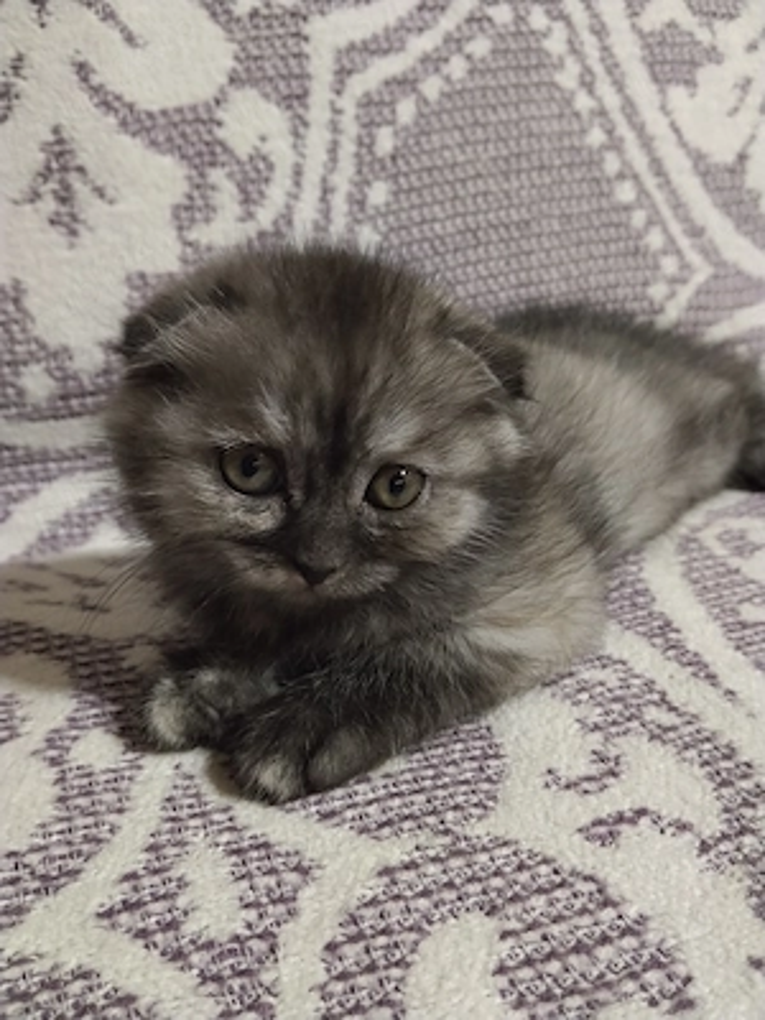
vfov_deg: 61.7
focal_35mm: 29
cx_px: 382
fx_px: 855
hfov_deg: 48.2
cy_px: 510
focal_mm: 4.22
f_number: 1.8
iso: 1000
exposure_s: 1/20
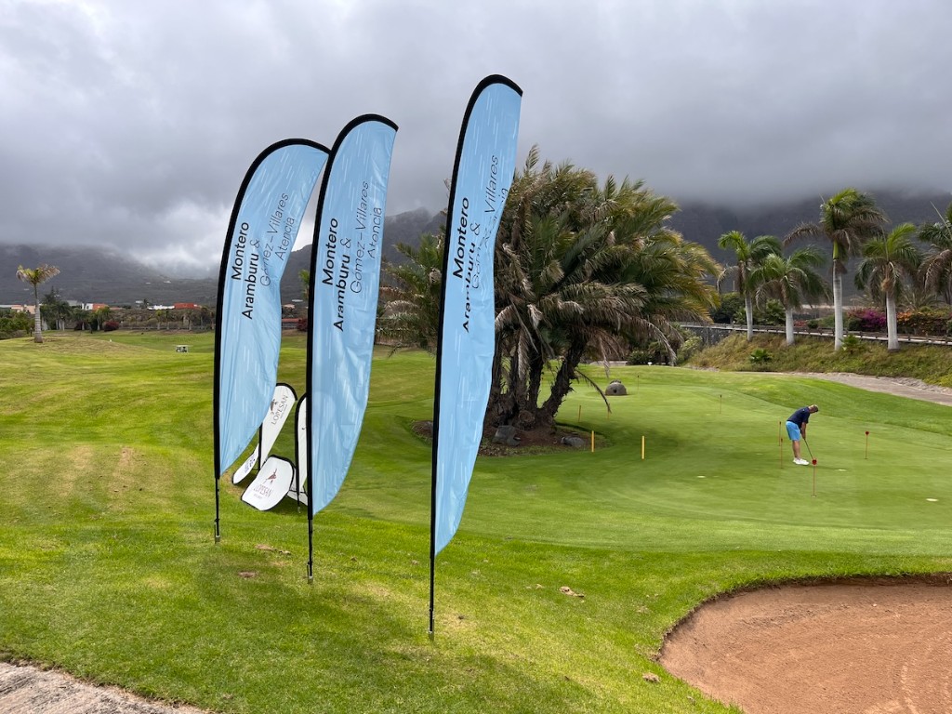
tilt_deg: +1.3
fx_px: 715
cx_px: 476
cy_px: 357
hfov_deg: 67.3
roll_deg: +0.6
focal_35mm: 26
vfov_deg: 53.1
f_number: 1.6
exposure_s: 1/3049
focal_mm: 5.1
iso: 50
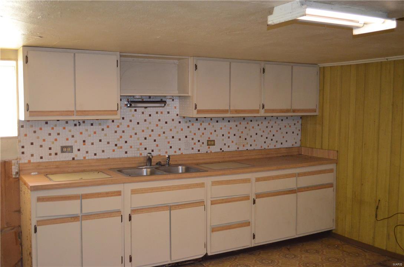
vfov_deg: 34.1
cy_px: 134
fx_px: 437
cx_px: 202
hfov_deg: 49.6
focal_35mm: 39
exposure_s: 1/60
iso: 2800
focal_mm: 26
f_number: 4.2
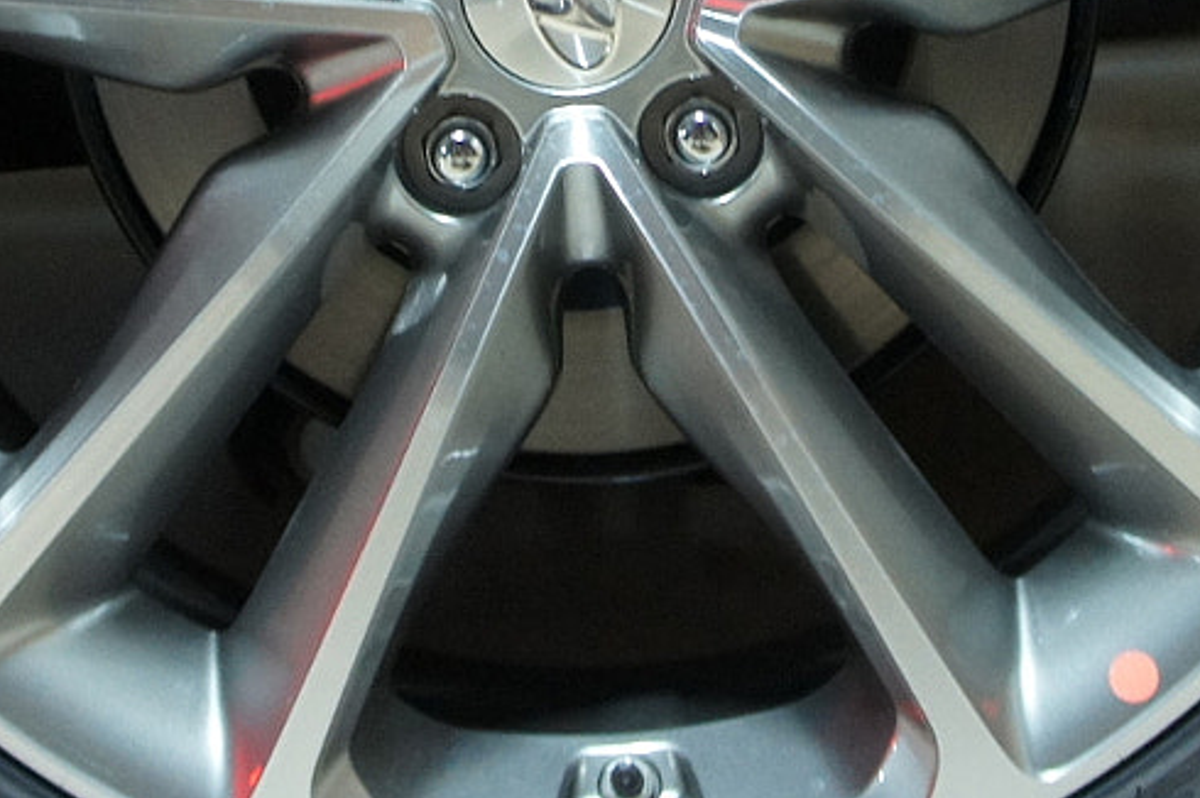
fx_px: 3264
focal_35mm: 98
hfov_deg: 20.8
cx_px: 580
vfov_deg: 13.6
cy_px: -104
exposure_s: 1/6
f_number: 4
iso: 1600
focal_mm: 20
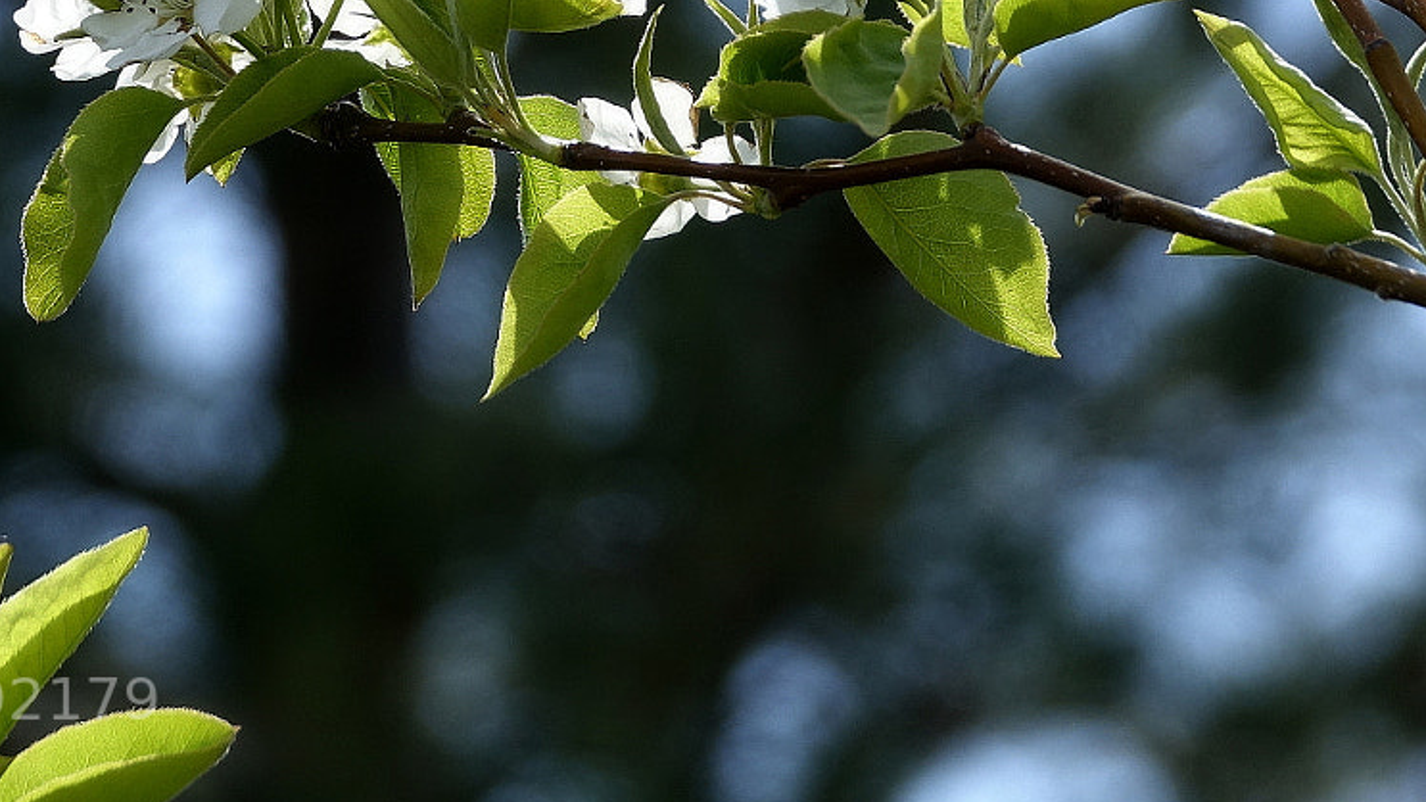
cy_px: -174
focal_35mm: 451
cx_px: 689
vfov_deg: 2.7
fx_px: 17054
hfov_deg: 4.8
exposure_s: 1/640
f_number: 4
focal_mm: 73.24
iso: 100
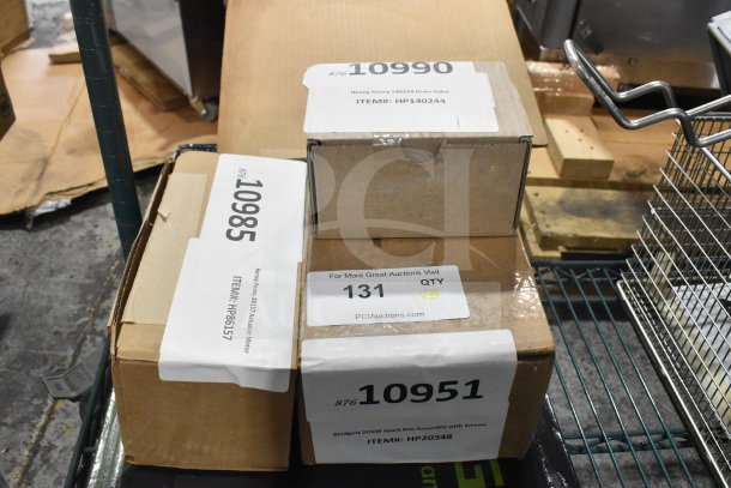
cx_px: 366
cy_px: 244
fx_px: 670
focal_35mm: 33
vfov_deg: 40.0
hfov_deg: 57.2
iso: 6400
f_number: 10
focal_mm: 22
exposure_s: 1/400
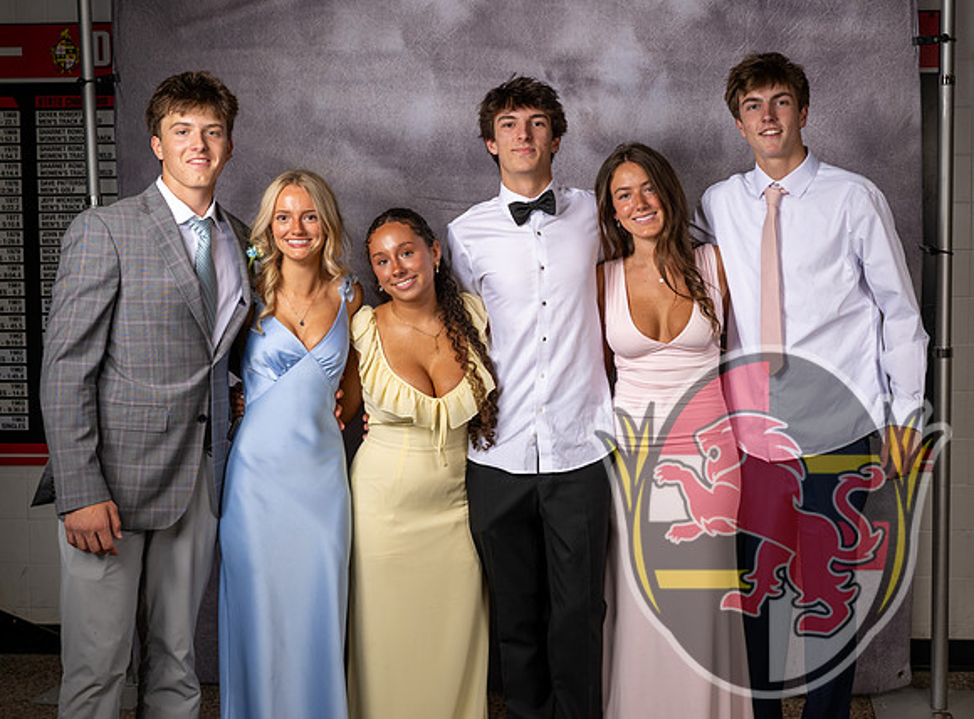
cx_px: 570
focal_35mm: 49
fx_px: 1361
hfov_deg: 39.3
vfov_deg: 29.6
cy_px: 318
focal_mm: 37
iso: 50
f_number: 4.5
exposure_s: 1/400
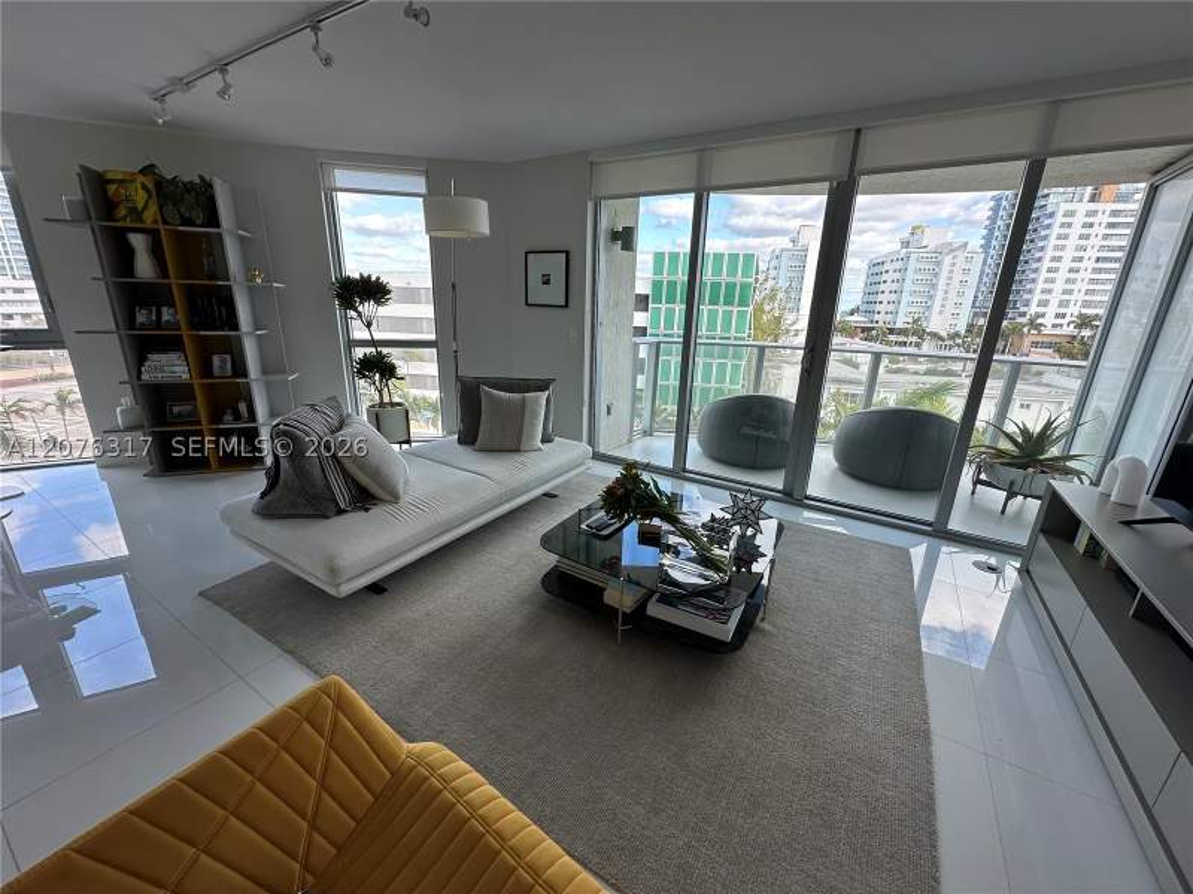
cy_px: 447
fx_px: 482
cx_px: 596
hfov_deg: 102.1
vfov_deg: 85.7
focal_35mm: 14
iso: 40
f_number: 2.2
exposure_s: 1/176
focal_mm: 2.22
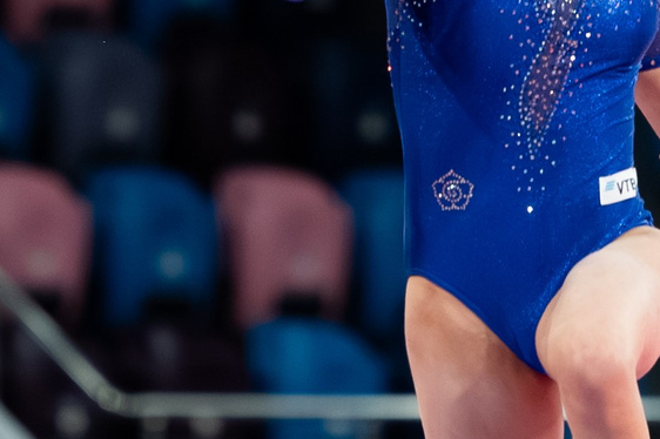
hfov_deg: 2.0
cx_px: 550
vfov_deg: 1.3
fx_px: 18780
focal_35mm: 1025
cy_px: -182
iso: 3200
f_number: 2.8
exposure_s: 1/1600
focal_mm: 155
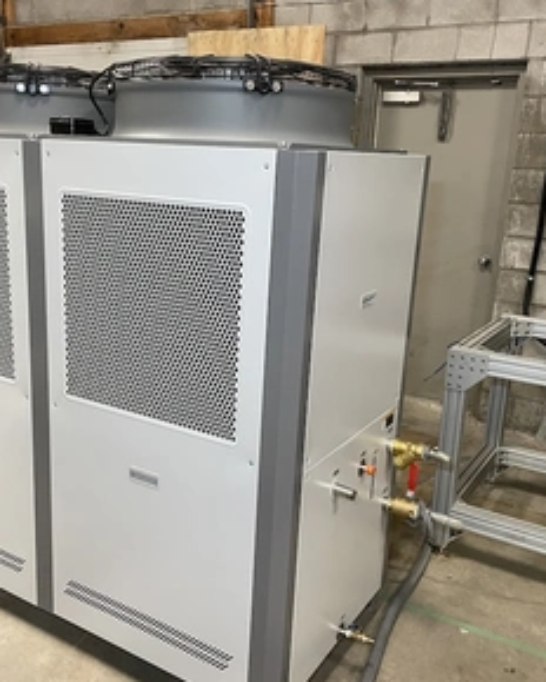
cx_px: 226
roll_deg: -2.9
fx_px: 707
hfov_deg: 42.1
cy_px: 339
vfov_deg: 51.5
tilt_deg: -14.1
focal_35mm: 35
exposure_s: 1/60
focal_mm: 4.2
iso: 250
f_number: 1.6
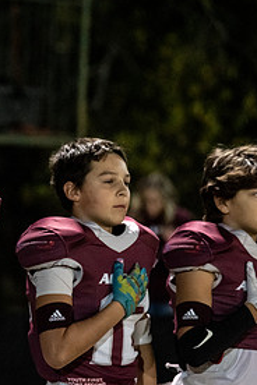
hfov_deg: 6.0
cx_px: -81
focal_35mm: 227
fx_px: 2431
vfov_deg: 9.1
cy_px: 232
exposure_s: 1/320
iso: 5000
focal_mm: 108
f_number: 2.8
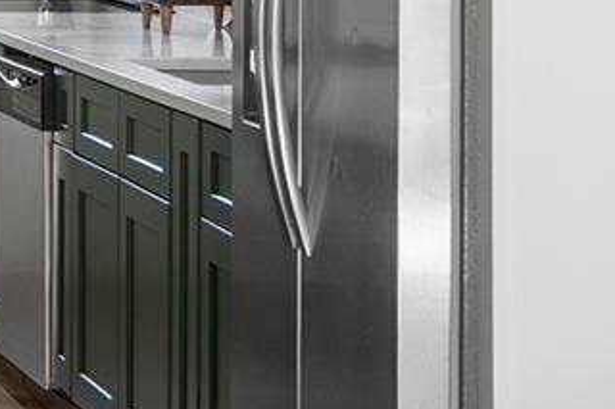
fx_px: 2817
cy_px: -190
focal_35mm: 165
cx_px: -488
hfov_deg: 11.6
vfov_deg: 8.2
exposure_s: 1/3
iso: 100
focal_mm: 22
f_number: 8
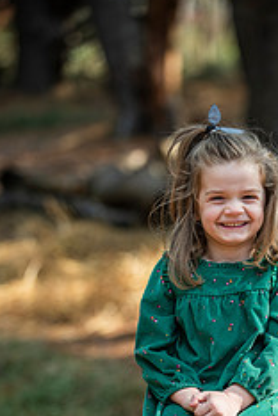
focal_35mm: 202
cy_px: 375
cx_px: 248
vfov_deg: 10.1
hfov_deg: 6.8
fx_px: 2340
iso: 400
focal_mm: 105
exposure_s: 1/1250
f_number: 2.8
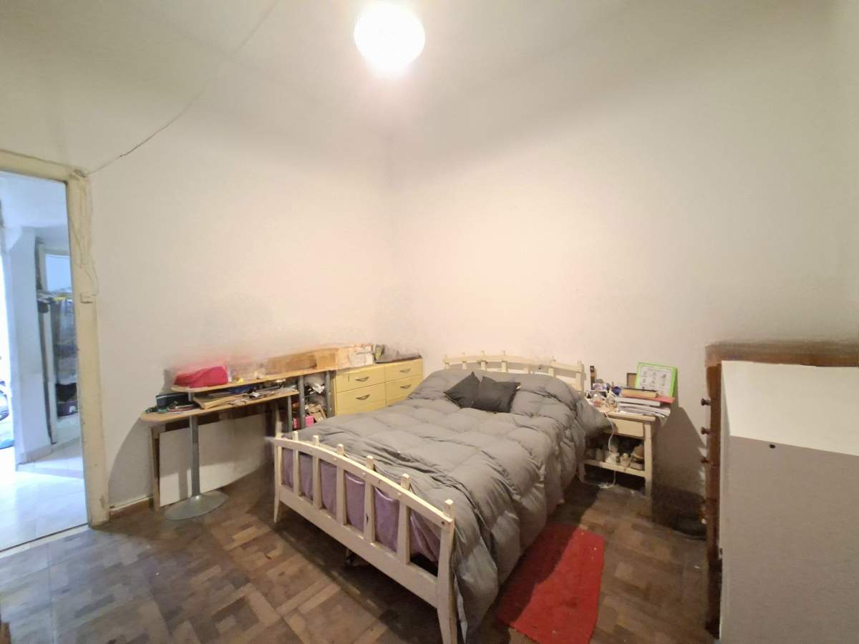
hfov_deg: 106.2
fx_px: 323
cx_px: 430
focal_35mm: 13
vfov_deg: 89.9
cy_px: 322
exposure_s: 1/10
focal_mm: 1.74
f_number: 2.2
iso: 800
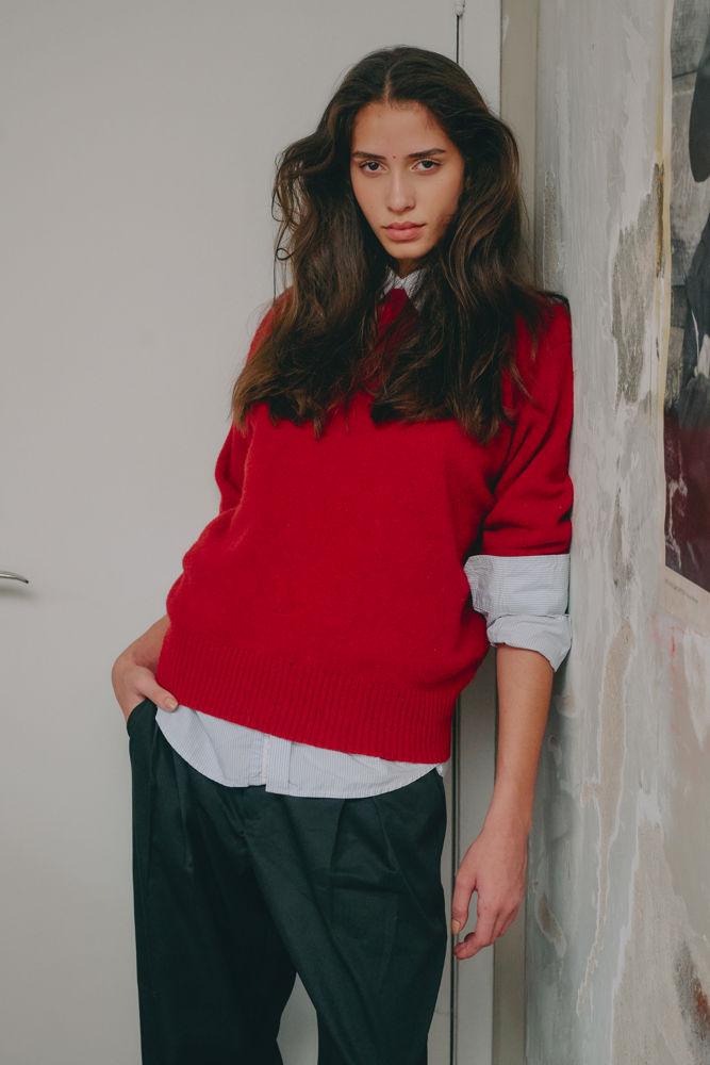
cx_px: 355
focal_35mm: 69
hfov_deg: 19.7
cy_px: 532
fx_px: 2040
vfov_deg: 29.2
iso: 800
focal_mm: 46
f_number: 6
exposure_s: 1/100
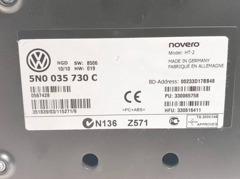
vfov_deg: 53.0
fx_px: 180
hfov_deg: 67.3
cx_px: 120
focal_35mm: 26
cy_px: 90
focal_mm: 4.3
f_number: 2.4
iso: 64
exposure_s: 1/50
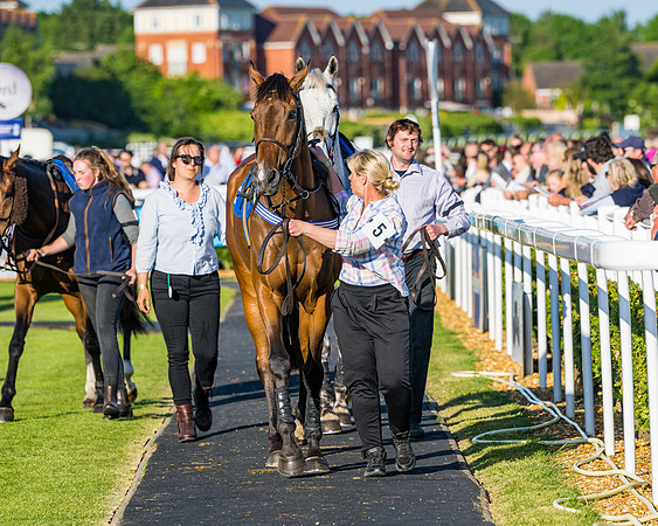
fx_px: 5480
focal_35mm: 282
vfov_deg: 5.5
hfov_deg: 6.9
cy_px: 300
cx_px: 491
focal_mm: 200
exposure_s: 1/1250
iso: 200
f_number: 5
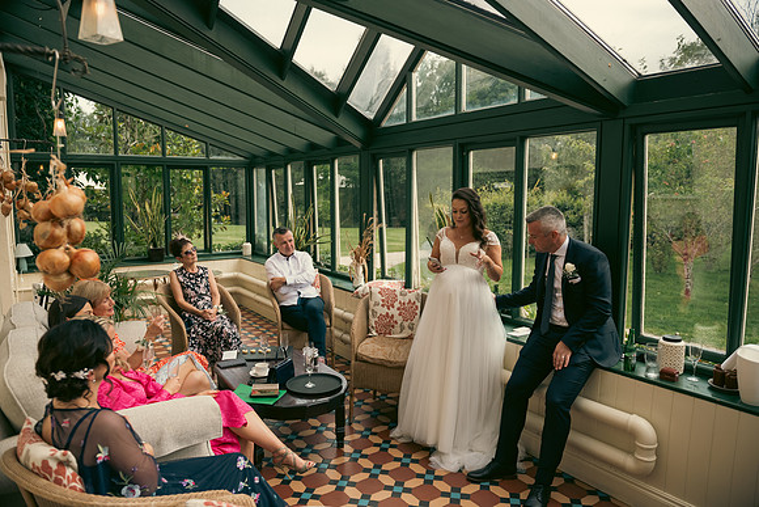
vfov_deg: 53.2
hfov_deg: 73.7
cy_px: 254
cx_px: 380
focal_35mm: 24
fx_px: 506
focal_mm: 24
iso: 250
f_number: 3.5
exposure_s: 1/400
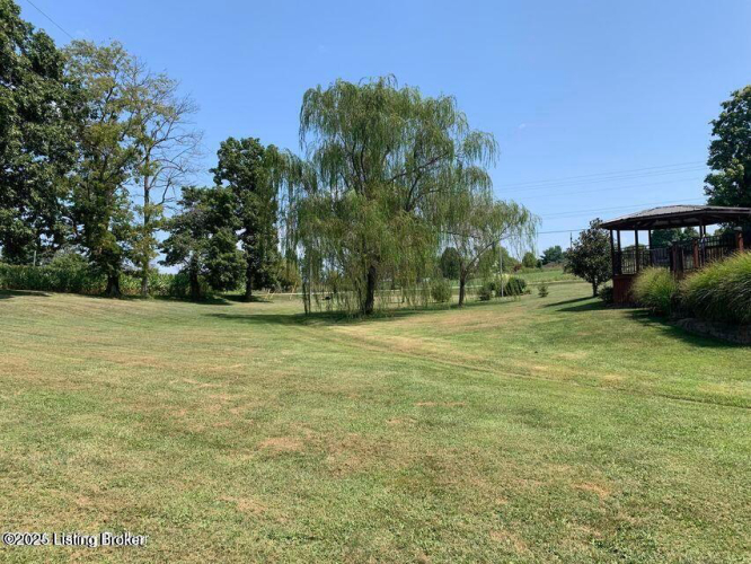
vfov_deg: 53.1
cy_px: 282
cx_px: 376
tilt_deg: +3.1
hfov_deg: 67.3
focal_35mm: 26
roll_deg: +1.0
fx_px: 564
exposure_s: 1/1689
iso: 25
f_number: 1.8
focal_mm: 4.25
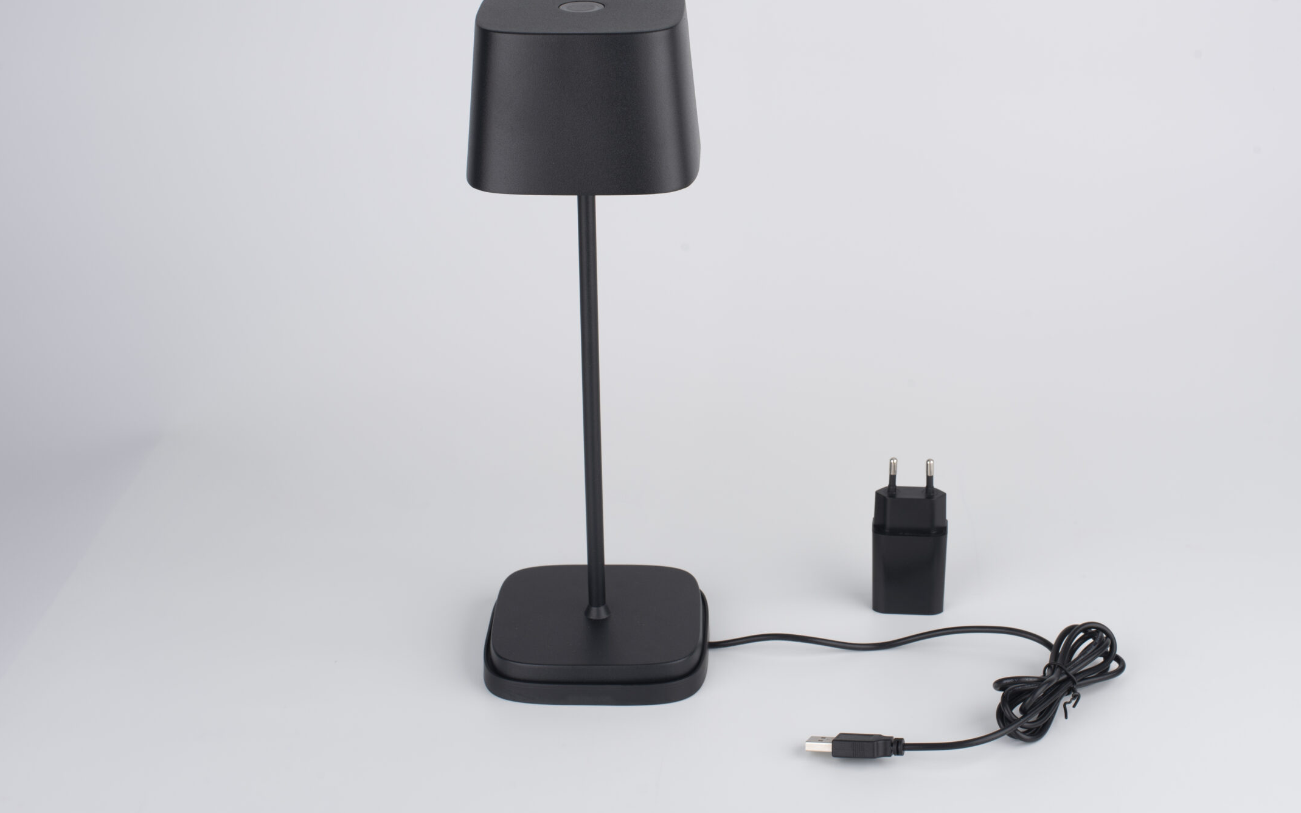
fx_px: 2163
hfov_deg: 33.4
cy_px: 323
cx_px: 743
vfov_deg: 21.3
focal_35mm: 61
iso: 100
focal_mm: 50
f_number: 16
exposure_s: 1/100
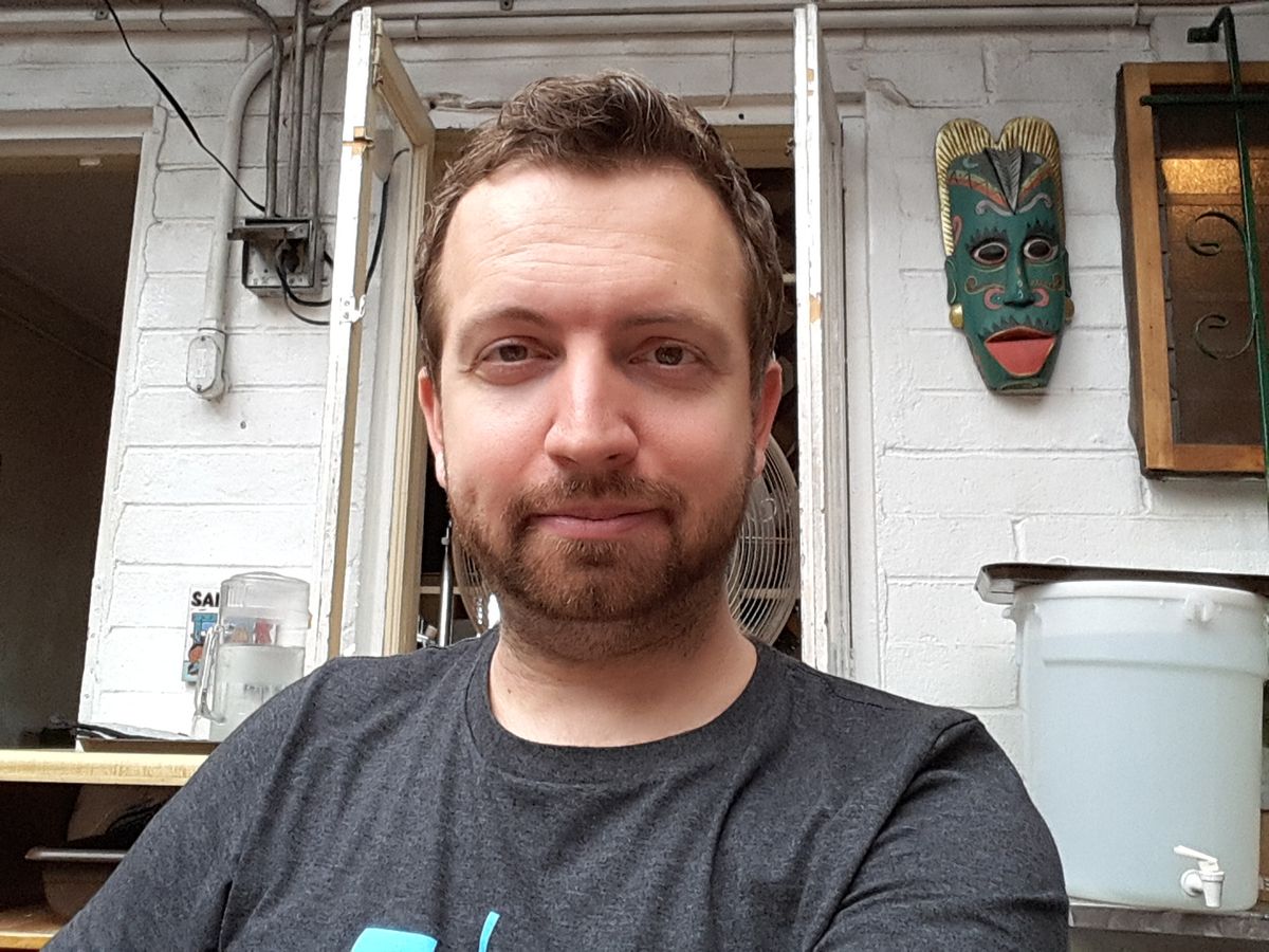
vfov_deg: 51.4
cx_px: 634
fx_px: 990
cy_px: 476
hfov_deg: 65.3
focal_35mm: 27
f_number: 2.2
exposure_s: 1/120
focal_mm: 1.86
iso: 50
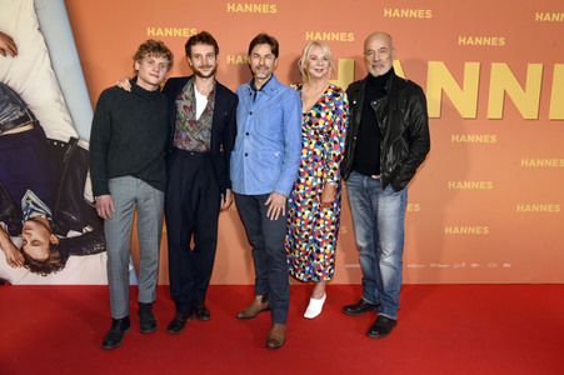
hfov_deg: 62.0
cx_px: 282
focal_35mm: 30
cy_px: 188
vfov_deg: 43.5
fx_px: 470
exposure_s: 1/80
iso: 1000
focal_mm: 30
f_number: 6.3
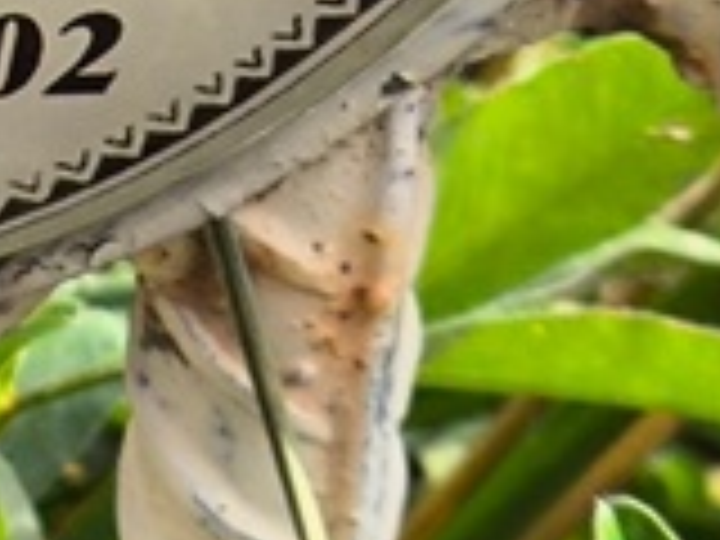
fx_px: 5200
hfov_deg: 7.8
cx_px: -322
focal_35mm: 250
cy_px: 14
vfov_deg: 5.9
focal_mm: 4.71
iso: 50
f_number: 1.7
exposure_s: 1/983
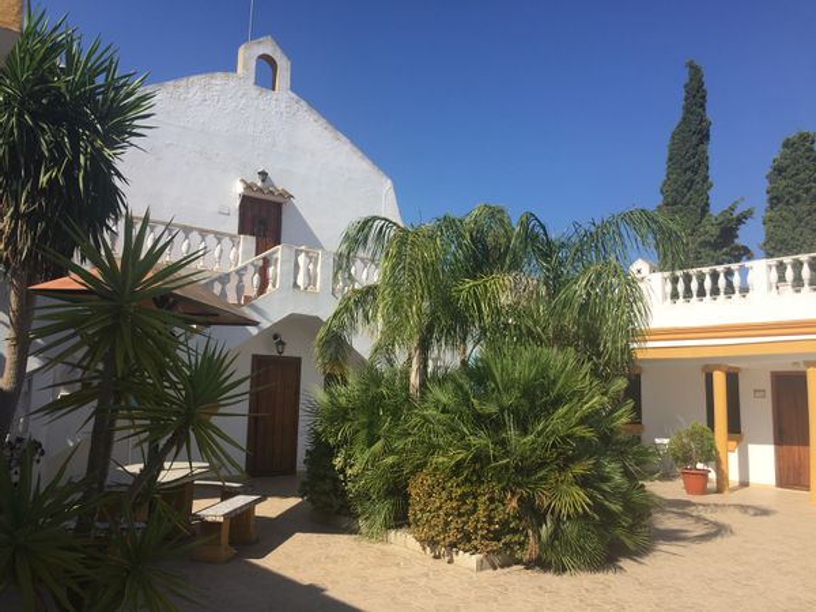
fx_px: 684
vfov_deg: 48.2
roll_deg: -1.9
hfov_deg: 61.7
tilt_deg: +7.5
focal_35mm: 29
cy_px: 306
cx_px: 408
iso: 32
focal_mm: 4.15
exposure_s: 1/2083
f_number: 2.2
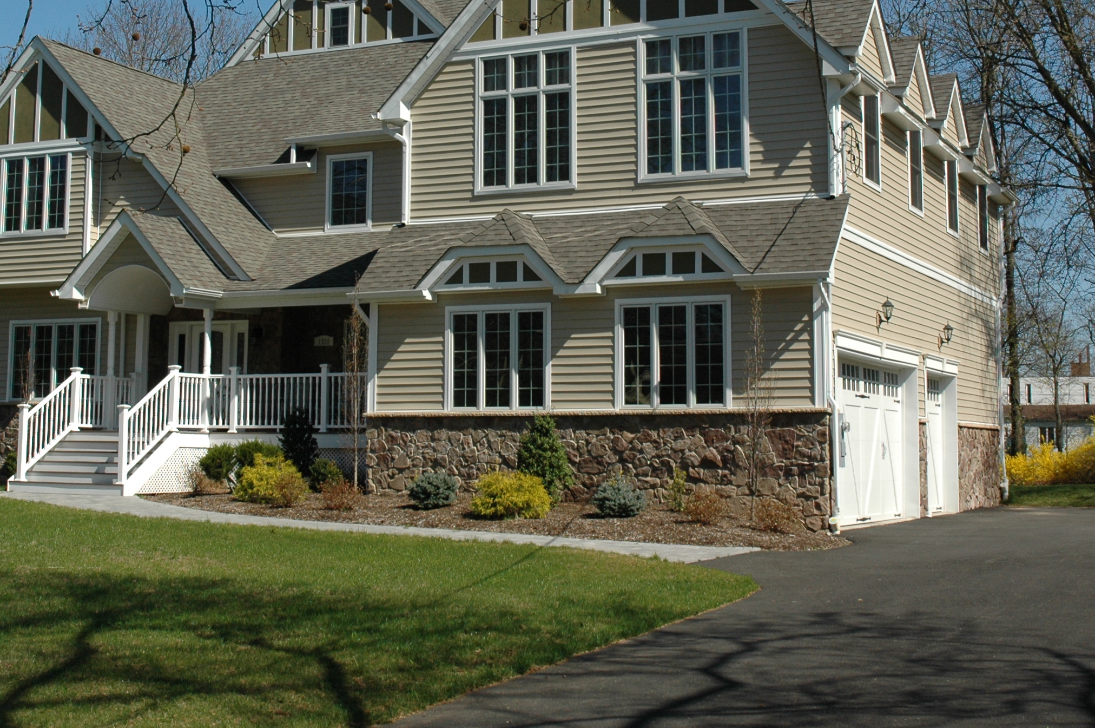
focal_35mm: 56
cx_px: 510
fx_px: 1694
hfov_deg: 35.8
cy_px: 232
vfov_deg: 24.1
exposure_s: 1/400
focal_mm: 25
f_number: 10
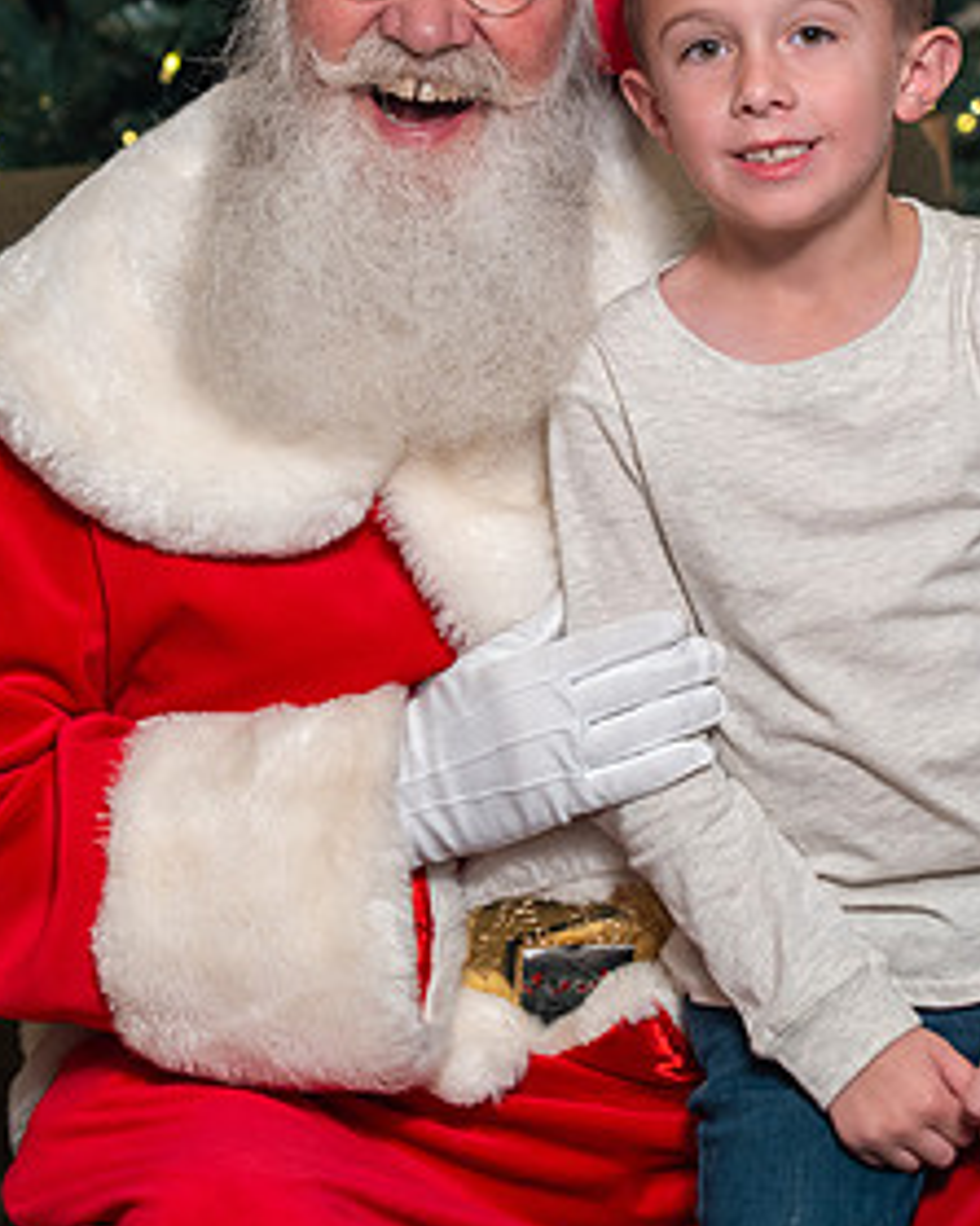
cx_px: 523
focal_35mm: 159
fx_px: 5768
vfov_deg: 12.1
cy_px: 404
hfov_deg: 9.7
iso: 1600
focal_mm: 105
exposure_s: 1/200
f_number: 4
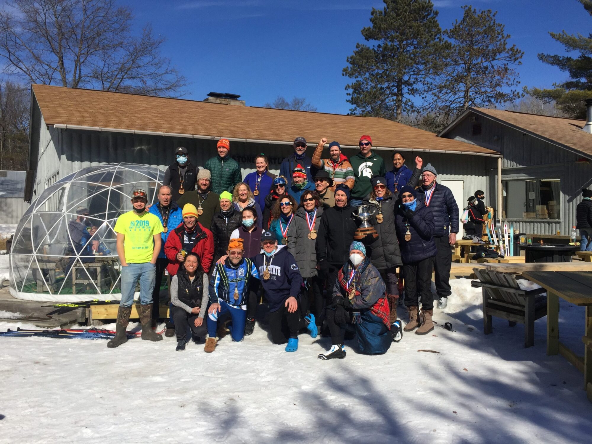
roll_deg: -1.3
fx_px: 496
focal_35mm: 29
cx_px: 296
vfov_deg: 48.2
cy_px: 222
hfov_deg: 61.7
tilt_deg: -1.2
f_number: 2.2
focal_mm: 4.15
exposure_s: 1/4405
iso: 32
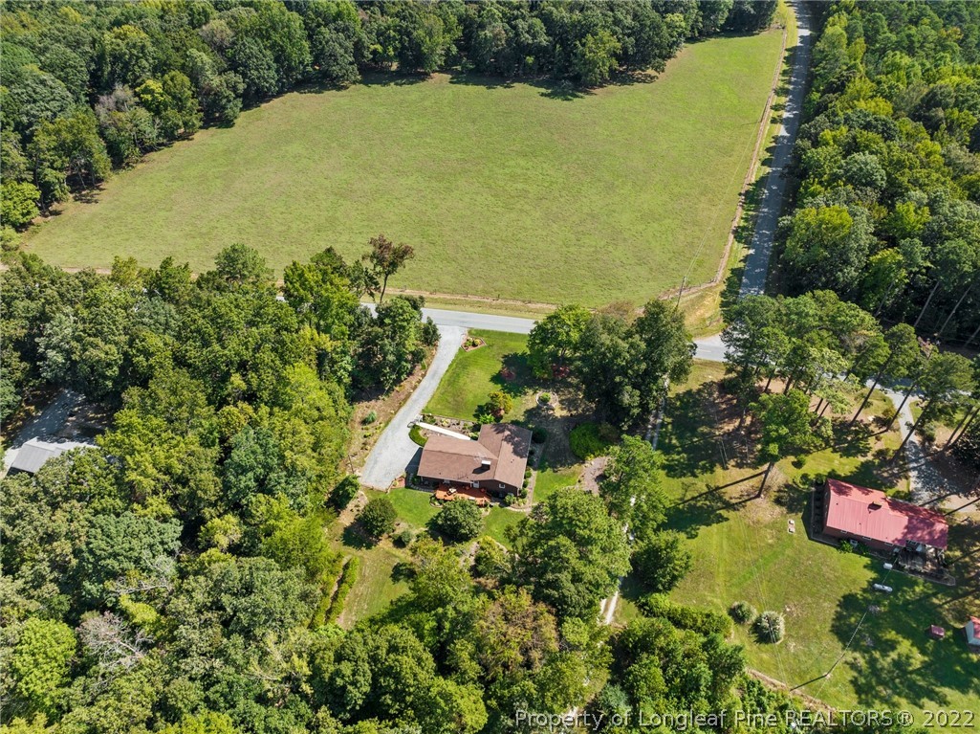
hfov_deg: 71.6
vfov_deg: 56.7
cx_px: 490
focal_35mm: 24
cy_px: 367
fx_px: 679
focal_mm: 12.29
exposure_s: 1/100
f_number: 2.8
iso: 110
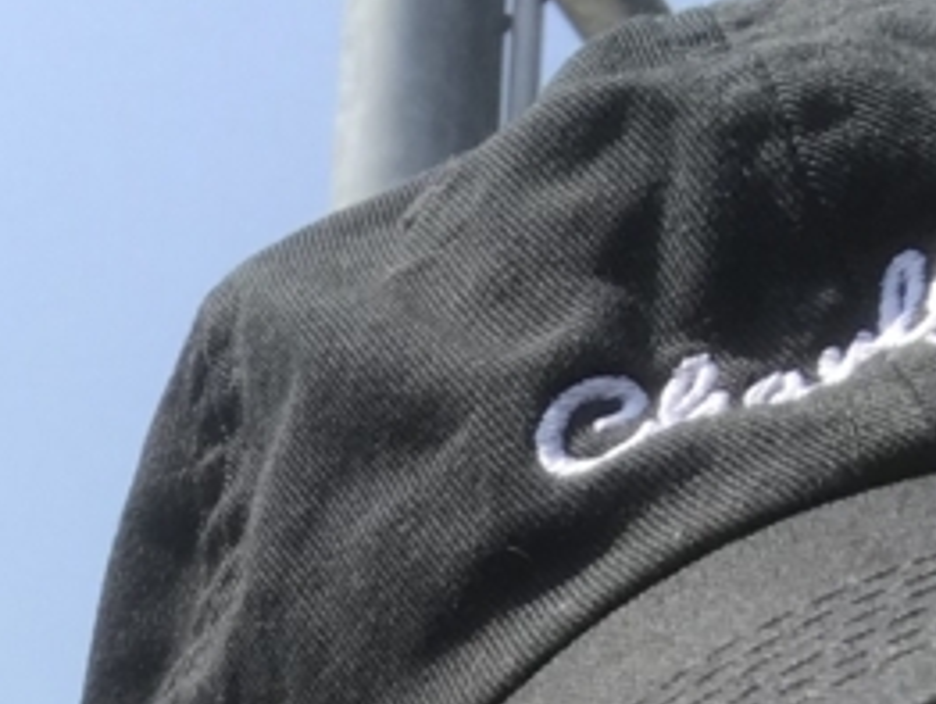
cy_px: 1328
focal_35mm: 125
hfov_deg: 15.5
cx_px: 39
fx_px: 3383
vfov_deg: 11.0
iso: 25
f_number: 2.2
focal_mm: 2.87
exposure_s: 1/972
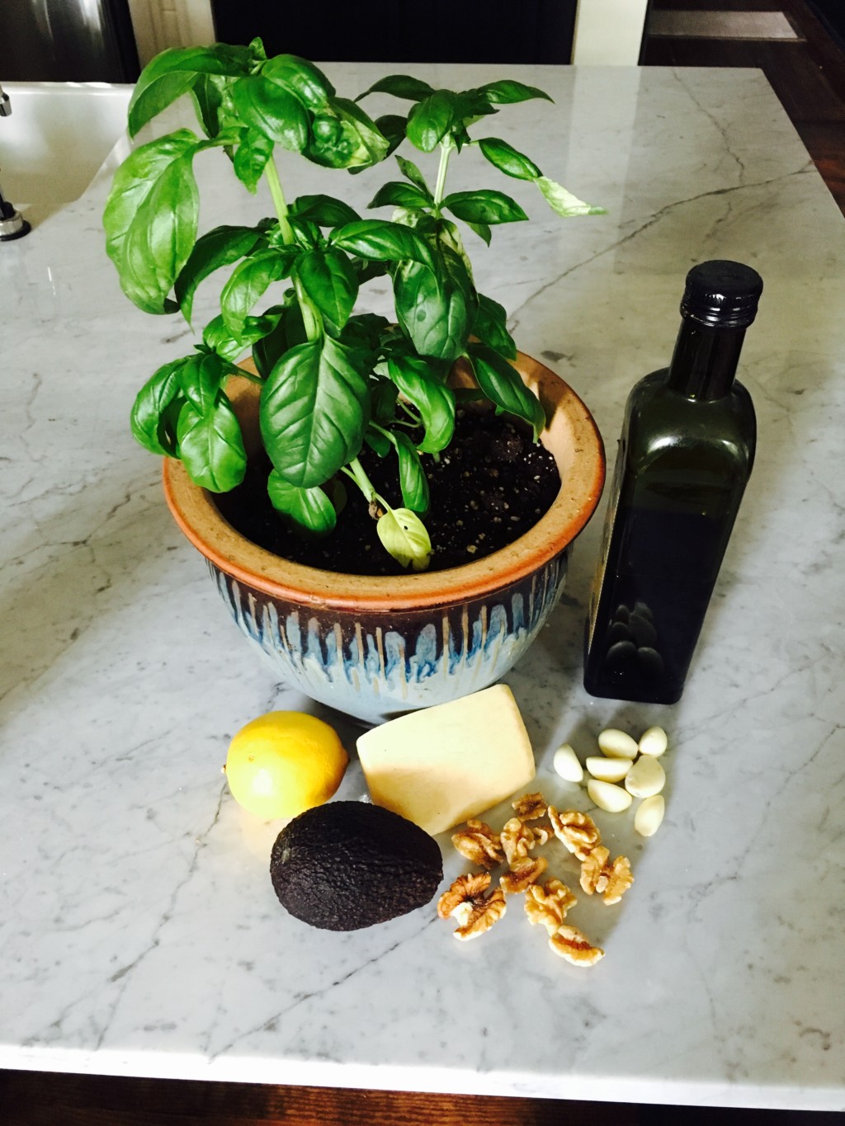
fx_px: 944
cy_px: 563
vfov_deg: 61.7
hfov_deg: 48.2
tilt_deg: -45.6
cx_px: 422
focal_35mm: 29
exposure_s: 1/15
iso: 250
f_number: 2.2
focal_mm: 4.15
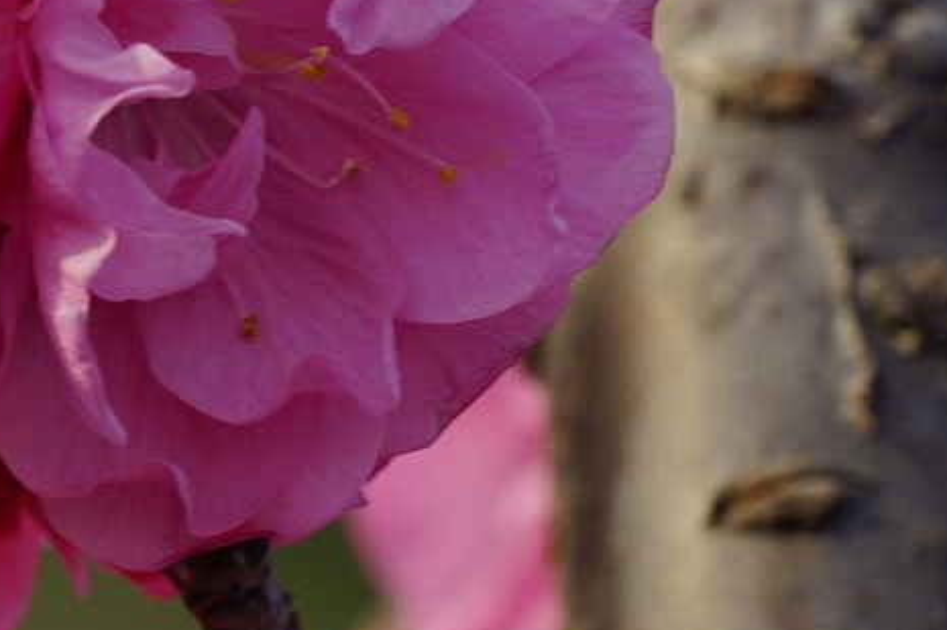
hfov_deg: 6.5
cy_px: -145
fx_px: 8146
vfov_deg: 4.4
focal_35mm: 310
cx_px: -652
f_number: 13
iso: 320
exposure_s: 1/80
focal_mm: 90
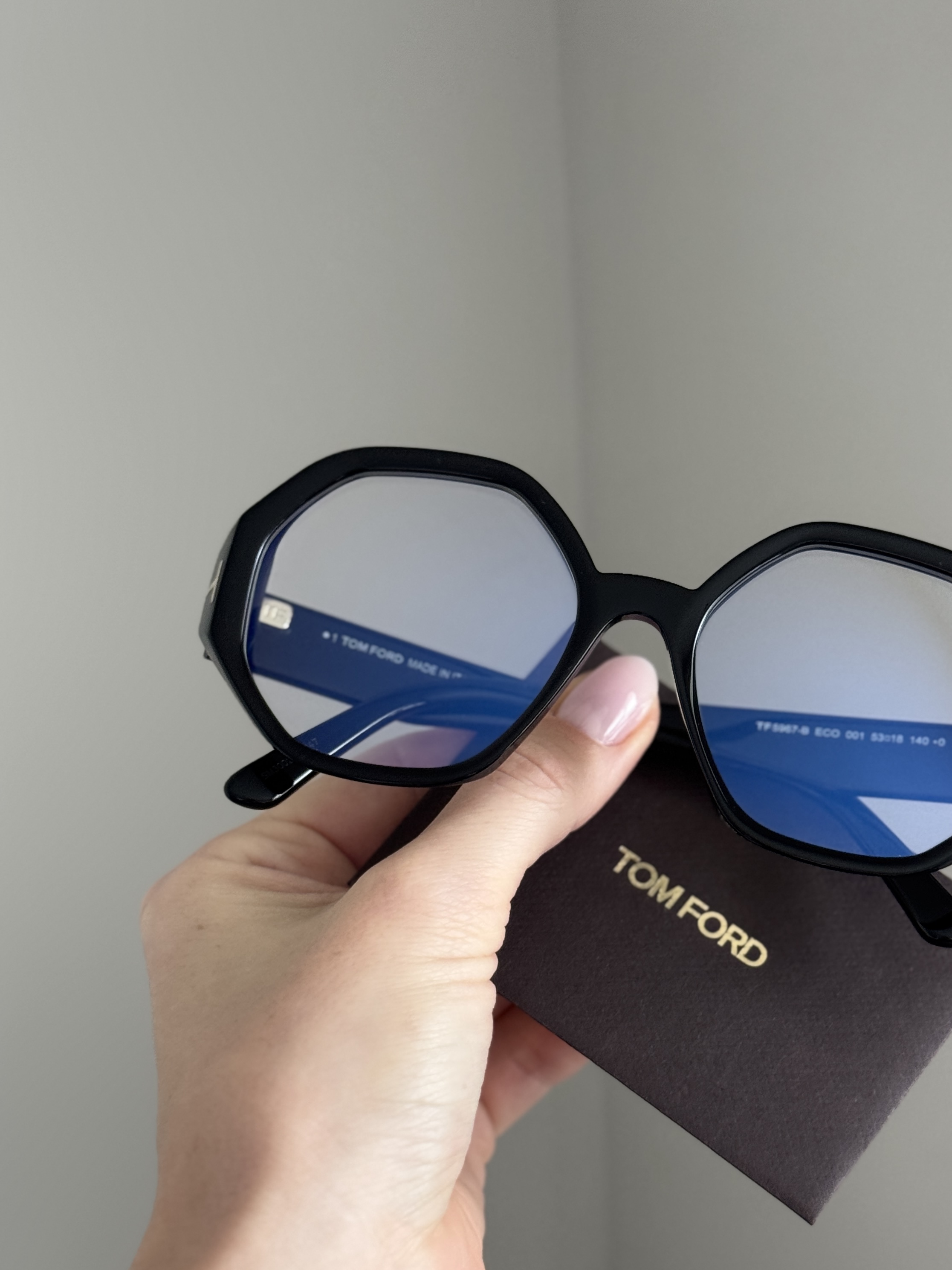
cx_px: 631
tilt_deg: -22.3
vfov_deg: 29.8
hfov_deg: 22.5
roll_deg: +1.4
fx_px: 2383
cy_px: 734
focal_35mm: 65
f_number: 1.78
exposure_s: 1/60
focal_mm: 6.76
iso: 160
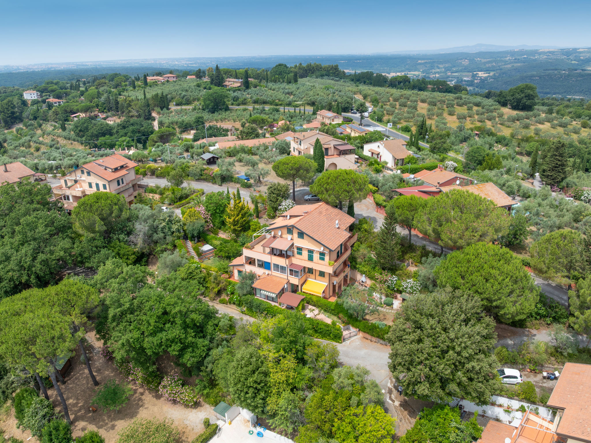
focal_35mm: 24
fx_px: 410
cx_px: 296
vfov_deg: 56.8
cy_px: 222
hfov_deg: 71.6
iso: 100
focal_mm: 12.29
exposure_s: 1/500
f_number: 5.6
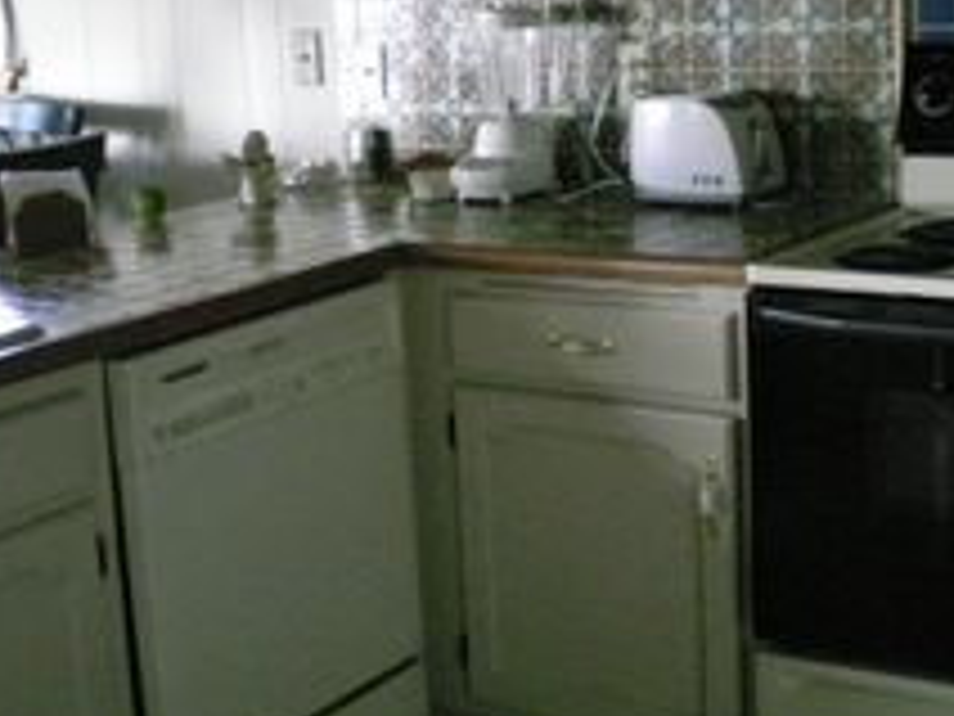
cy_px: 248
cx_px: 490
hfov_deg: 29.4
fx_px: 1819
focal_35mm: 66
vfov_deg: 22.2
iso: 822
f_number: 3.1
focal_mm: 6.3
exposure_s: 1/125
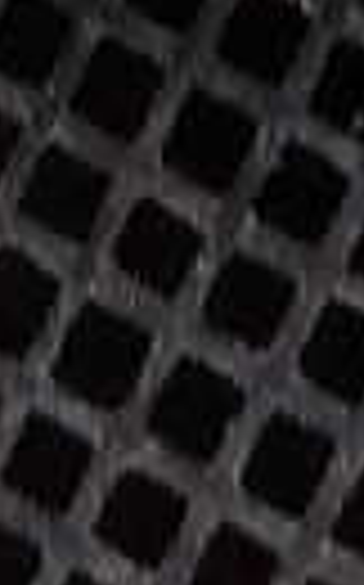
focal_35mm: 398
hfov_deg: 3.3
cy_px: -774
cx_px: -126
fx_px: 6331
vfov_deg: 5.1
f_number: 1.7
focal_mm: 5.31
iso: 125
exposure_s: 1/50
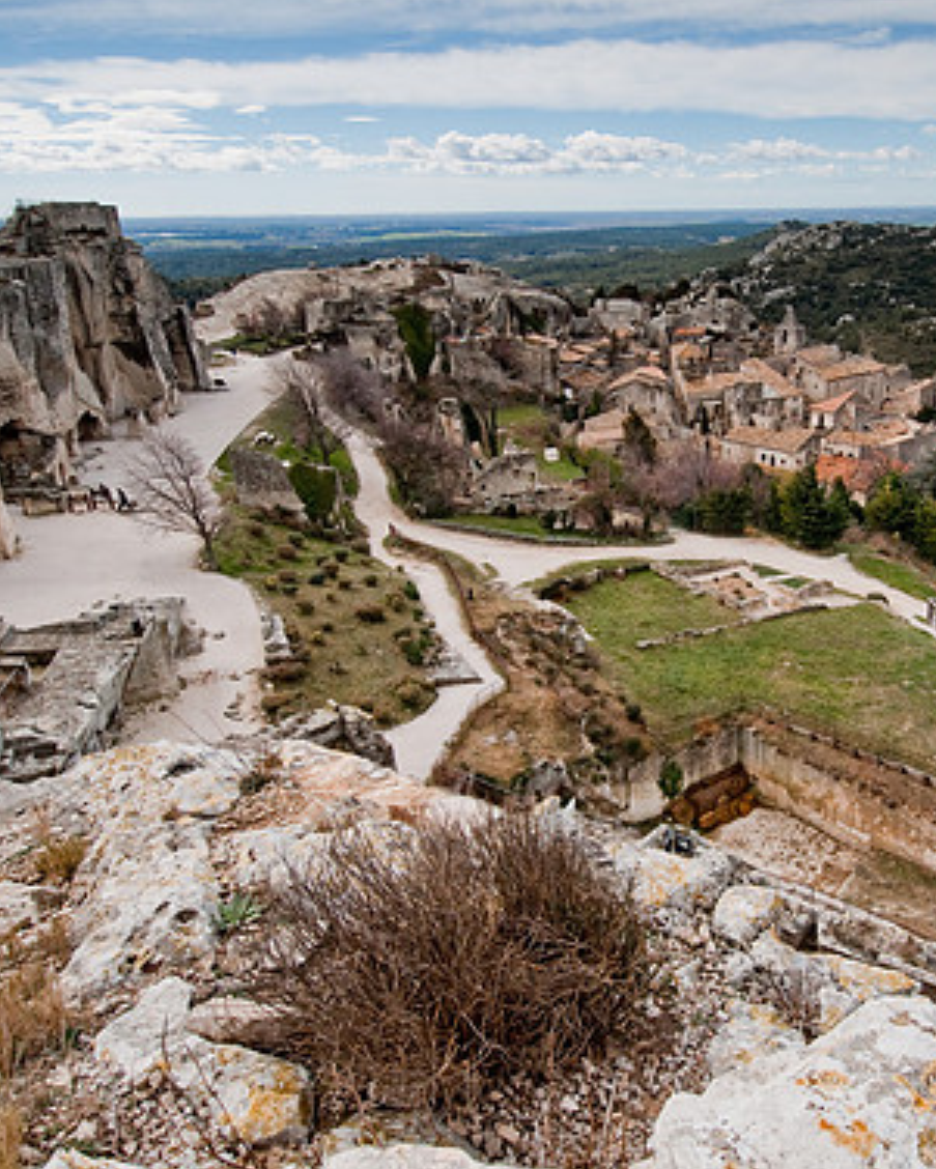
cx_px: 665
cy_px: 577
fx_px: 900
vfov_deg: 66.0
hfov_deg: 53.2
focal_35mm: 26
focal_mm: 12
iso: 200
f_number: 9.5
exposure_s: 1/350
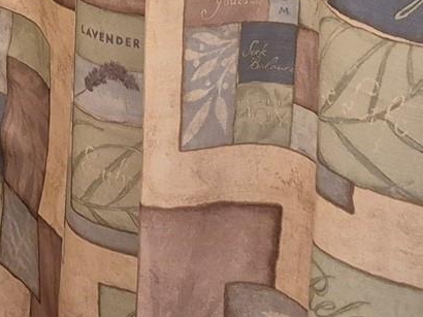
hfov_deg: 16.7
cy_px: -93
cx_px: -23
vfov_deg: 12.5
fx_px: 1404
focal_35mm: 115
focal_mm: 5.4
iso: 800
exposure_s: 1/120
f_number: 1.8
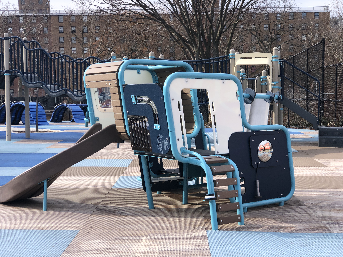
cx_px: 172
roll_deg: +1.4
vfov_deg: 25.7
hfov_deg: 33.8
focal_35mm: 57
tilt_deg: -3.0
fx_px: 565
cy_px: 128
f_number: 2.8
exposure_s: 1/333
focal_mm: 6.6
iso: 20
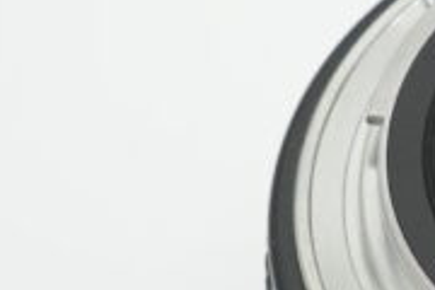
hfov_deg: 5.8
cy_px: 179
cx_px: 660
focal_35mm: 350
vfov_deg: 3.9
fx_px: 4229
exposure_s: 1/125
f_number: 11
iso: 400
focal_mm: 70
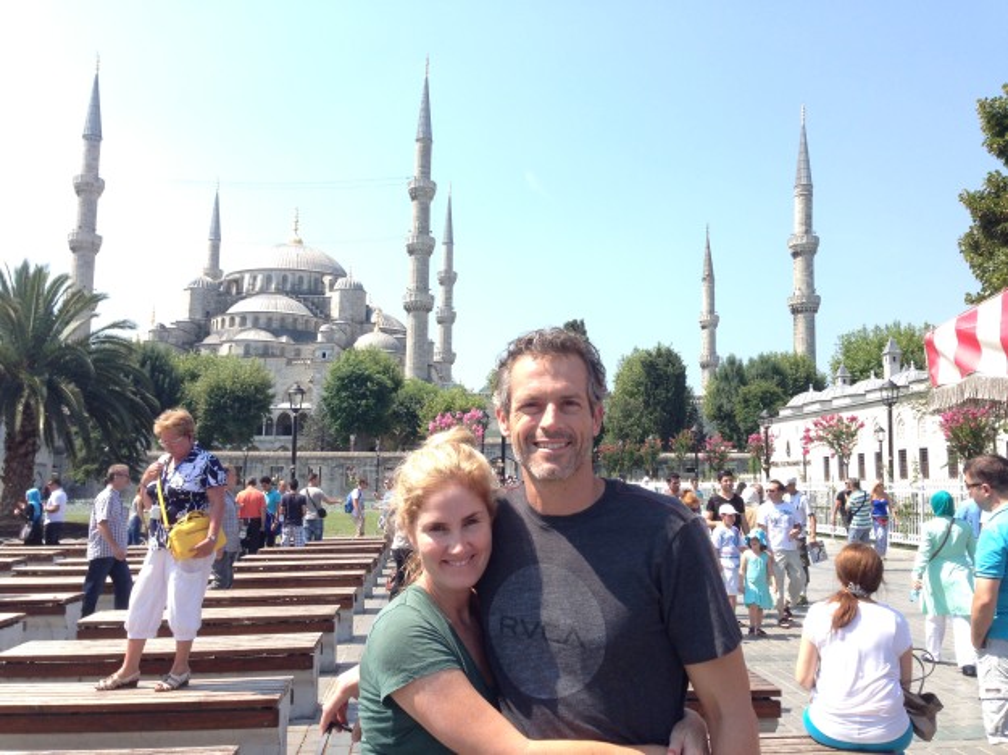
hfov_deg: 55.4
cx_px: 504
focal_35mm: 33
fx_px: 960
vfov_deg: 42.9
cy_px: 378
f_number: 2.4
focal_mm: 4.12
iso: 50
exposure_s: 1/695
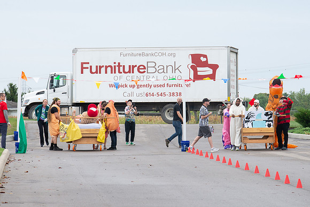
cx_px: 166
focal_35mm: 267
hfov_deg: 7.7
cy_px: 94
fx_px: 2300
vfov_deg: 5.1
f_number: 9
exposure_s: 1/250
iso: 640
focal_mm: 200
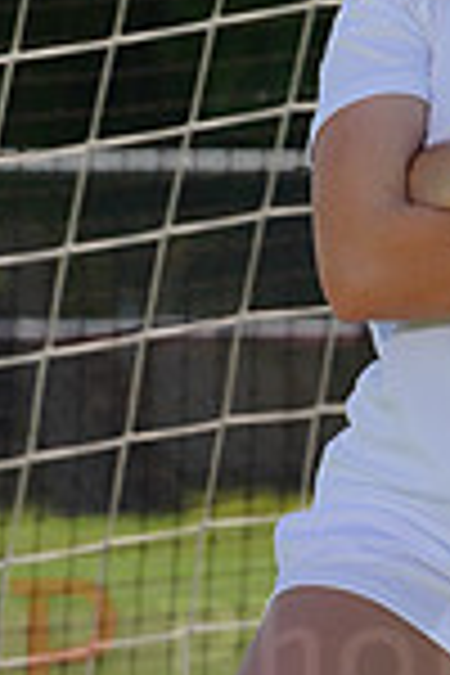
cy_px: 621
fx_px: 21130
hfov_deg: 1.2
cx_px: 486
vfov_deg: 1.8
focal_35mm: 1127
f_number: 13
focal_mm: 291
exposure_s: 1/250
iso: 200
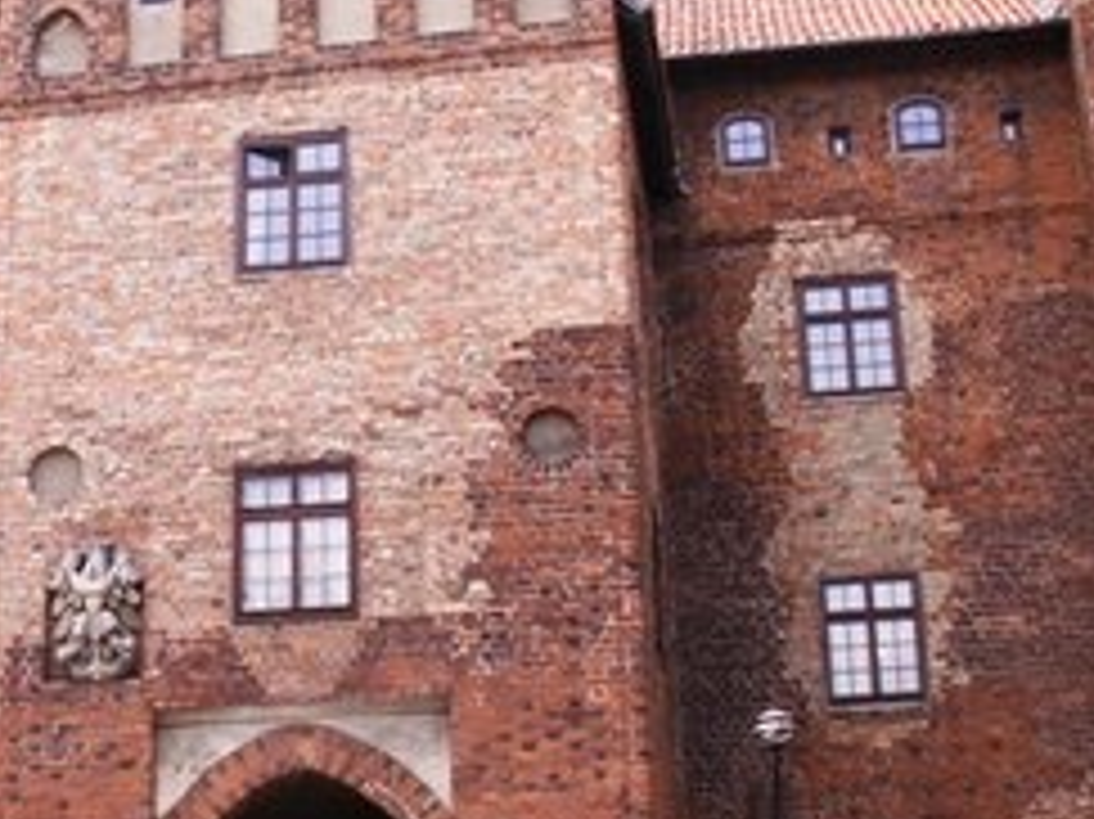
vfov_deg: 20.4
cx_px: 288
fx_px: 2274
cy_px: 398
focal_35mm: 72
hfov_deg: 26.7
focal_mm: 5.86
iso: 50
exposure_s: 1/125
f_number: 5
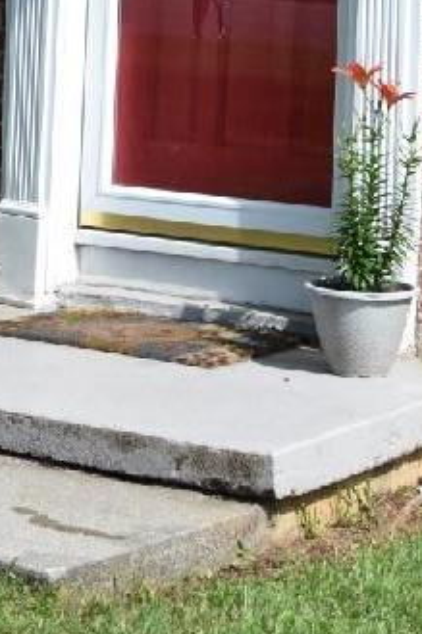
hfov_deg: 9.5
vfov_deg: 13.7
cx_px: 212
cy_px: -193
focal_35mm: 145
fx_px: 2544
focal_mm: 31
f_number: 9
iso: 200
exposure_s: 1/320
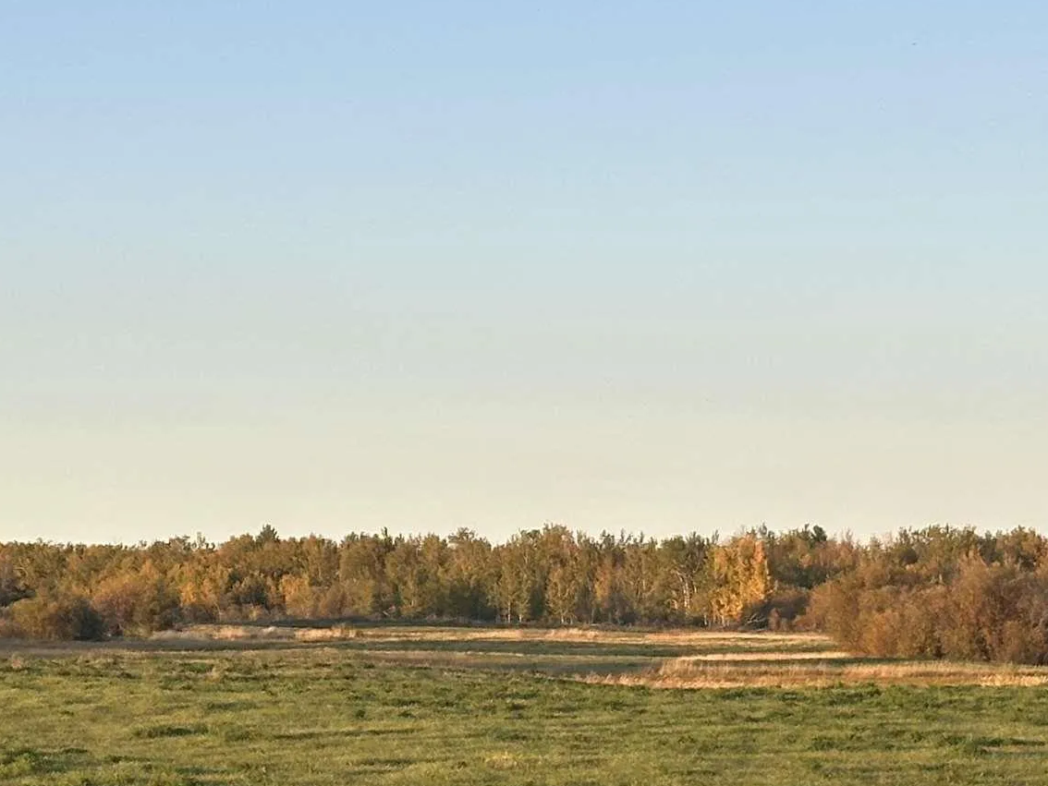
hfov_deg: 15.2
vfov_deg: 11.4
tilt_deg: +1.2
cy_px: 541
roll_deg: -0.8
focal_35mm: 130
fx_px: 3937
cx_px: 420
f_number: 1.78
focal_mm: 6.86
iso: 64
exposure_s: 1/1565
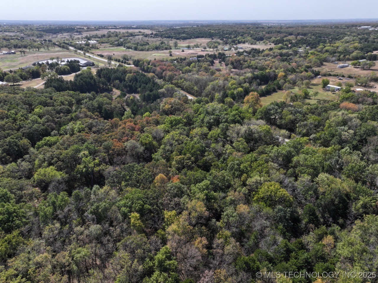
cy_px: 142
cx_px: 189
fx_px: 262
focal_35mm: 24
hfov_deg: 71.6
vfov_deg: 56.8
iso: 170
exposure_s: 1/2000
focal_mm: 12.29
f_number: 2.8
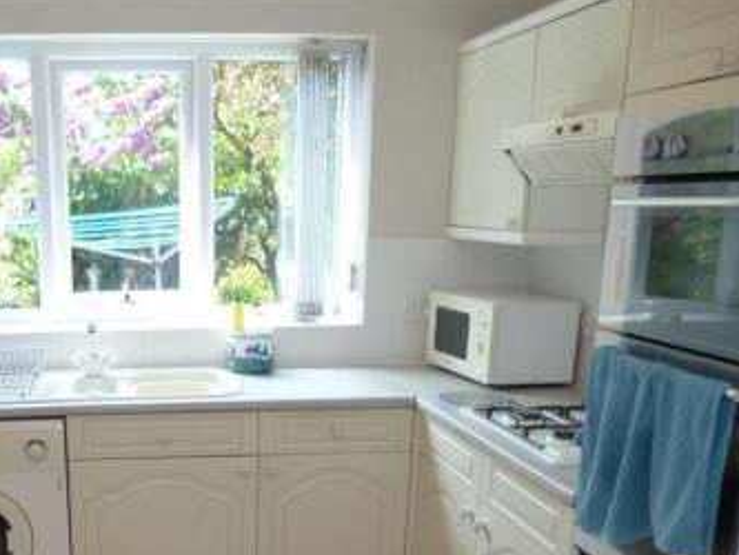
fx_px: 897
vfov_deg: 32.9
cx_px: 181
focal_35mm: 42
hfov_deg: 43.3
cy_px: 478
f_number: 2.5
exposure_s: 1/60
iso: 125
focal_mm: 4.3
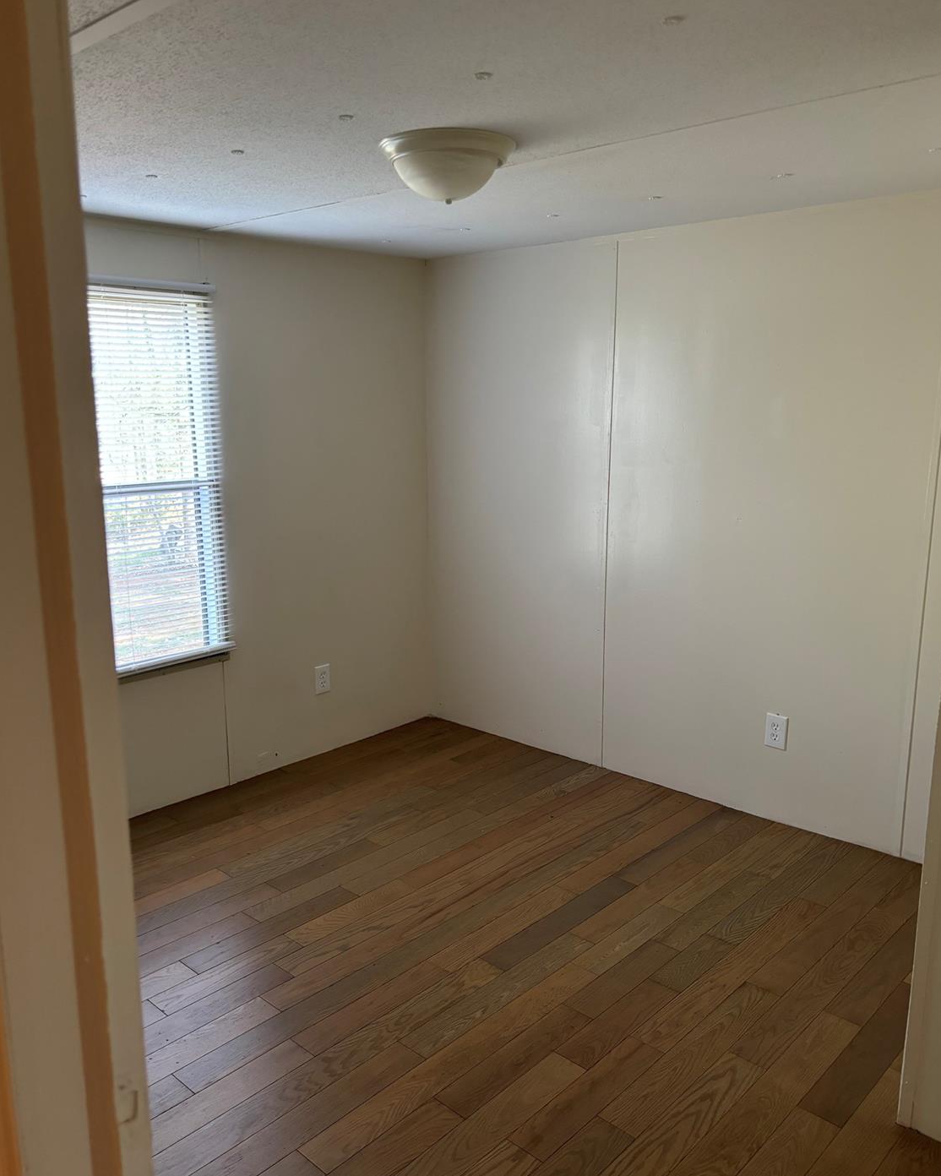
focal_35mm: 28
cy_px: 621
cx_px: 472
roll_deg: -1.1
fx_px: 975
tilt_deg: -12.2
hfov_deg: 51.5
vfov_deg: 62.2
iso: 200
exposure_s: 1/60
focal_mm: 5.96
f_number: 1.6
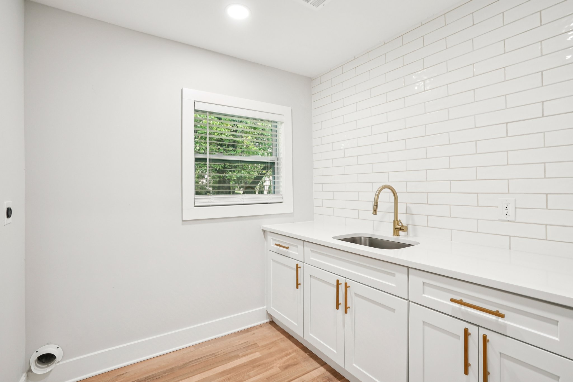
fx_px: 255
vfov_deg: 73.7
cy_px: 191
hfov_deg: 96.7
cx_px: 286
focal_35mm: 16
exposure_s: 1/10
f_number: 8
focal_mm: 16
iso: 400
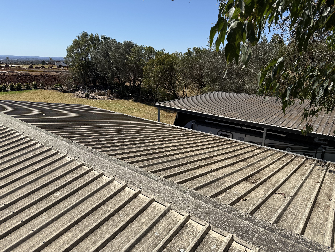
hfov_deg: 71.6
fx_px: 232
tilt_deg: -14.1
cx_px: 168
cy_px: 126
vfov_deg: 56.8
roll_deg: -2.5
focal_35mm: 24
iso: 80
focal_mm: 6.76
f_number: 1.78
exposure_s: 1/5319
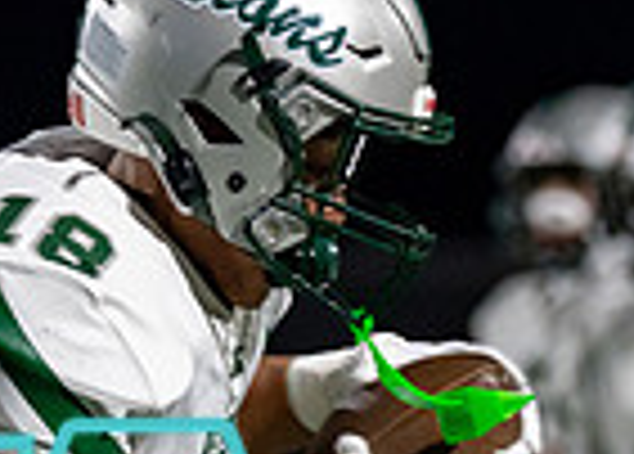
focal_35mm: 666
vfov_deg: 2.2
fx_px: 12004
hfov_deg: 3.0
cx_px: -38
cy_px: 507
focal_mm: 129
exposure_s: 1/1000
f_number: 2.8
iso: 2000
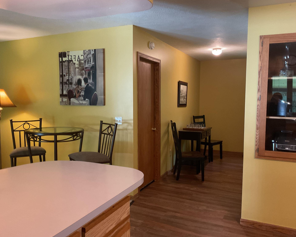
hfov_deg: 57.1
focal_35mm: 31
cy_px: 119
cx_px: 140
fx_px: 272
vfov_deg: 47.1
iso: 250
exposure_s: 1/40
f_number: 1.8
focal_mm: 3
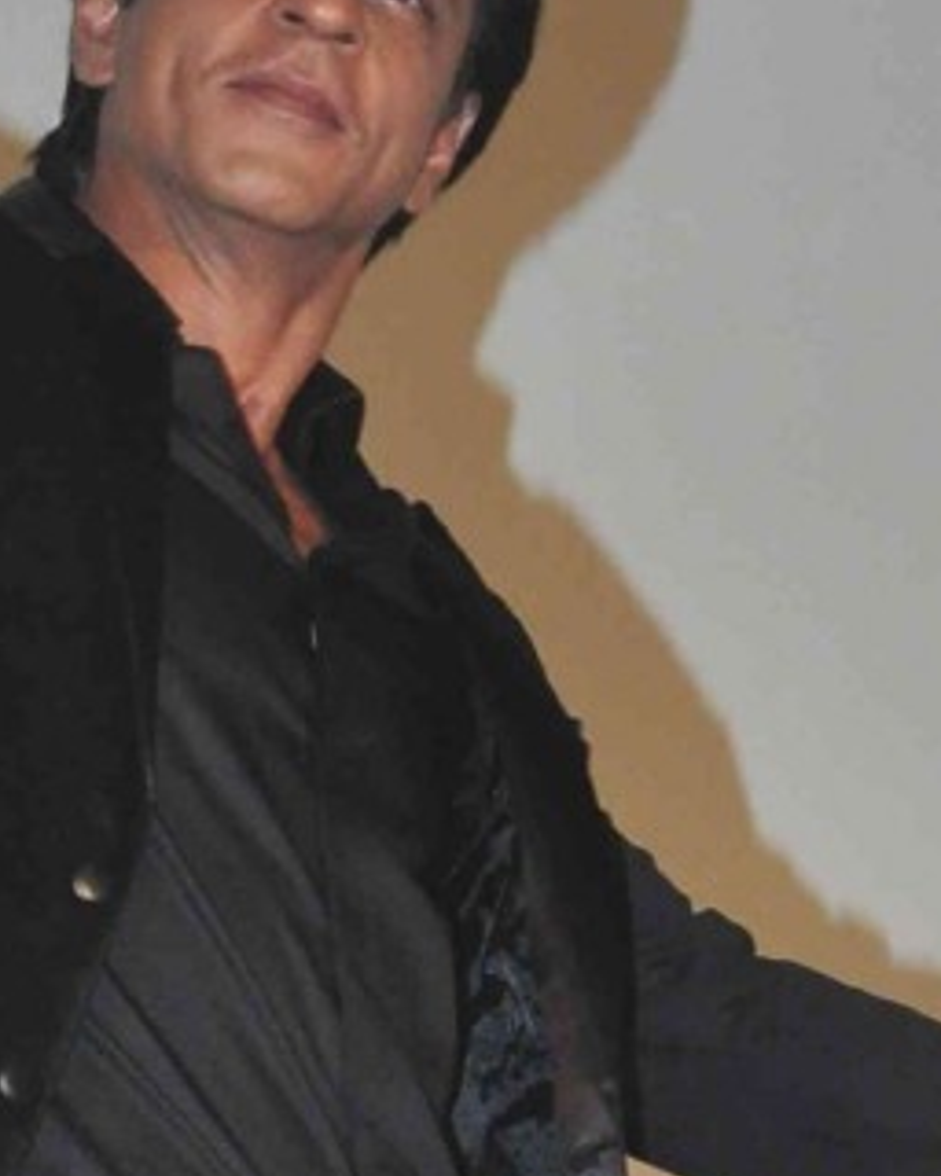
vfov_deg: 5.0
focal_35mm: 384
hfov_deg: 4.0
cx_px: 202
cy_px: 1470
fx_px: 13368
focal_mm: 58
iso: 1000
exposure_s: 1/200
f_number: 8
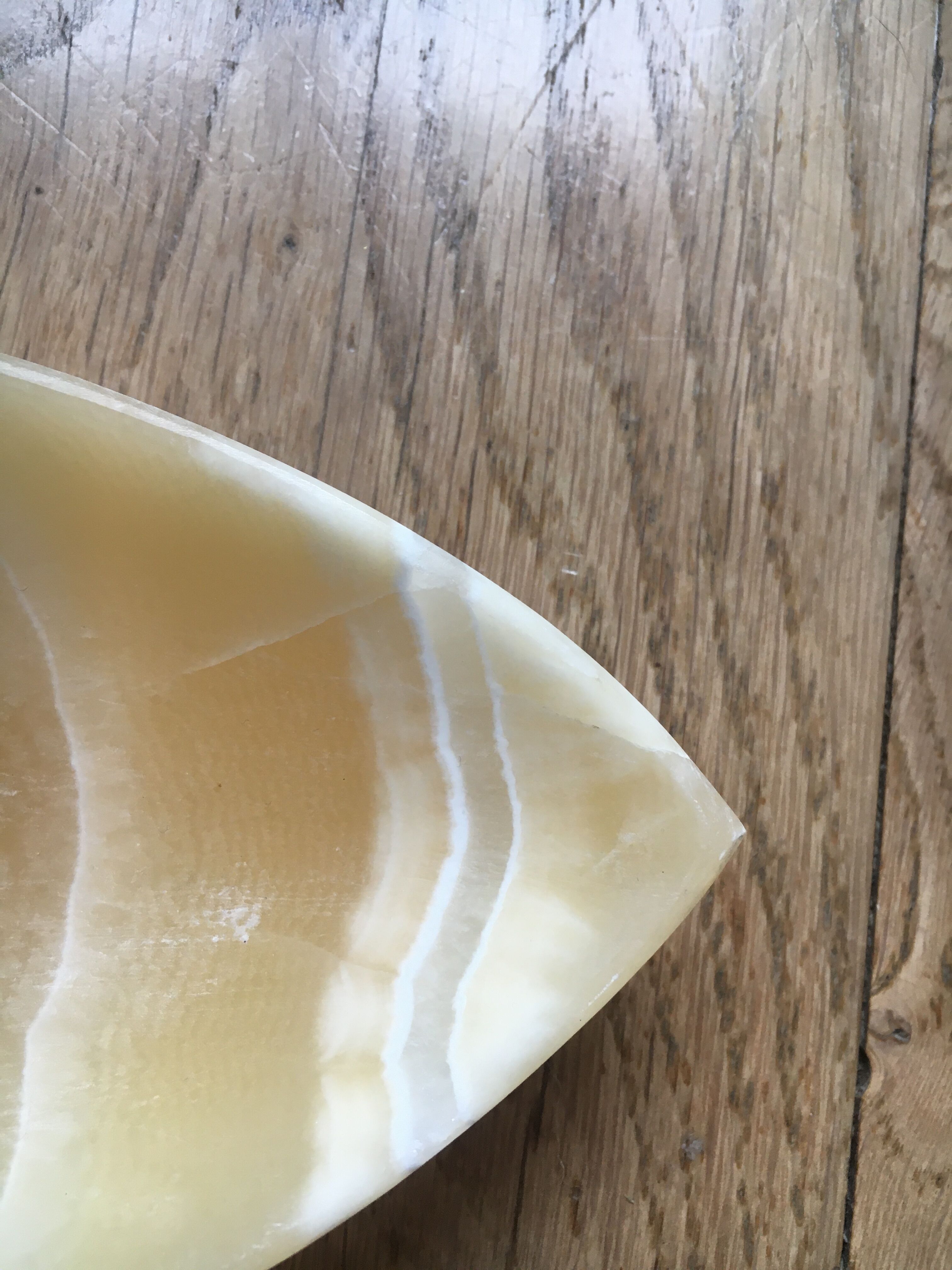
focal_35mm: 29
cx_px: 476
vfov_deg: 61.7
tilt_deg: -82.1
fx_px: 1063
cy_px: 635
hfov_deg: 48.2
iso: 32
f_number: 2.2
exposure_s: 1/33
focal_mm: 4.15
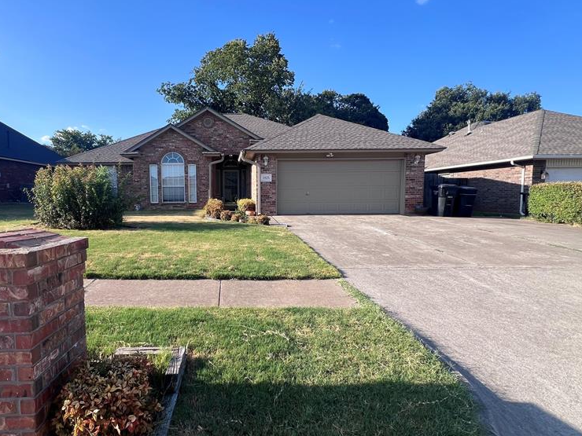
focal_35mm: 18
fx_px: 303
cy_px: 223
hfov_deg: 86.7
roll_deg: +0.6
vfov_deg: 71.6
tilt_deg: -5.0
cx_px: 234
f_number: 1.8
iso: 32
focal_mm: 1.57
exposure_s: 1/664
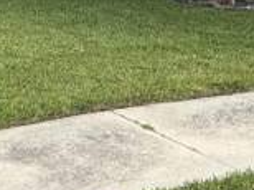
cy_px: -163
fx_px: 791
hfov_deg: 17.6
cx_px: -31
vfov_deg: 12.4
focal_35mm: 108
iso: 50
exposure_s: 1/2457
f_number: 1.5
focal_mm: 5.7
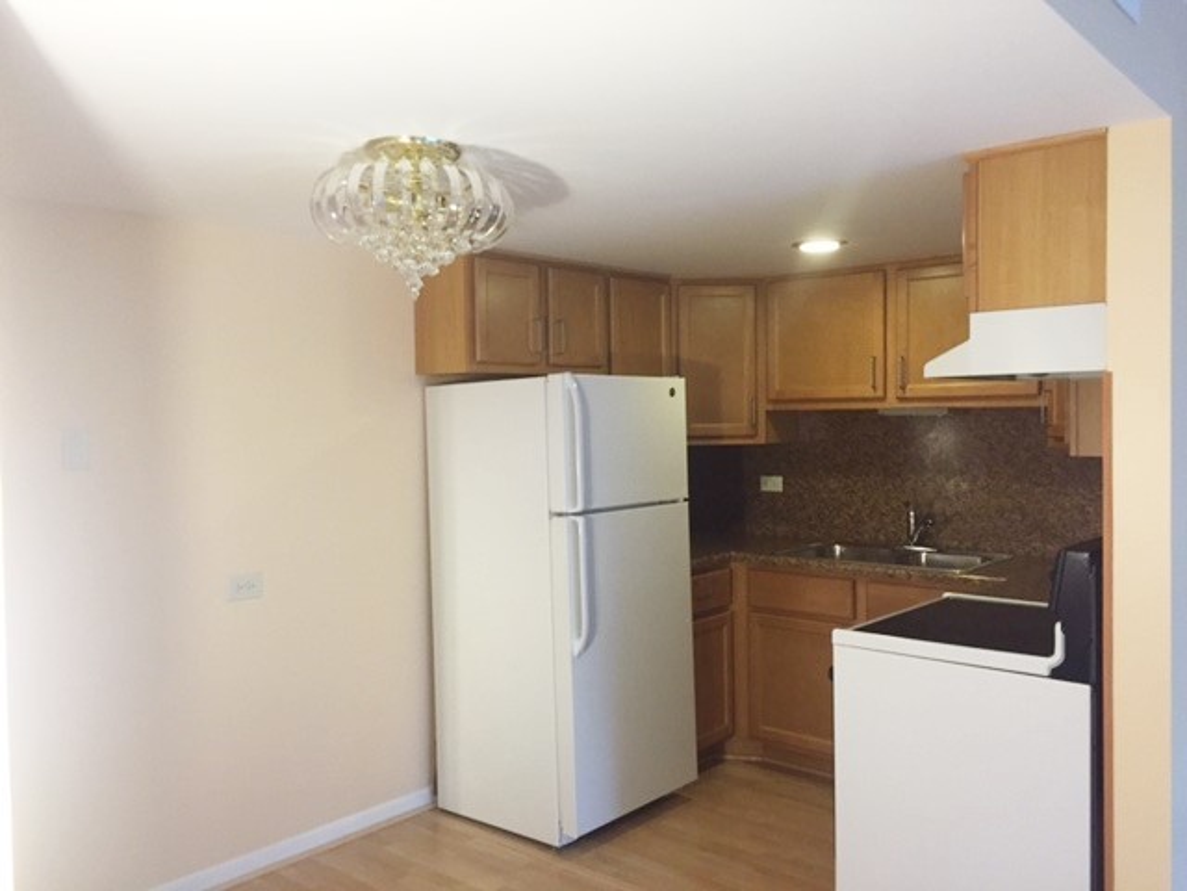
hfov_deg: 61.7
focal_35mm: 29
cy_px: 446
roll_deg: +0.6
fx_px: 994
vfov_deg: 48.2
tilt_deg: -1.8
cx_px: 594
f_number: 2.2
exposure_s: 1/30
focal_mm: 4.15
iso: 200
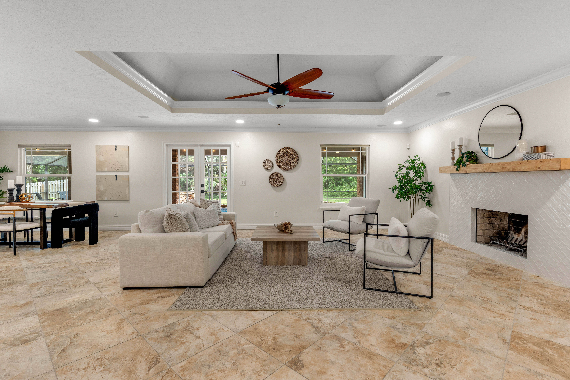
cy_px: 190
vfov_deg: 70.4
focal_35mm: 17
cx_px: 285
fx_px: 269
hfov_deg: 93.3
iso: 250
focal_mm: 17
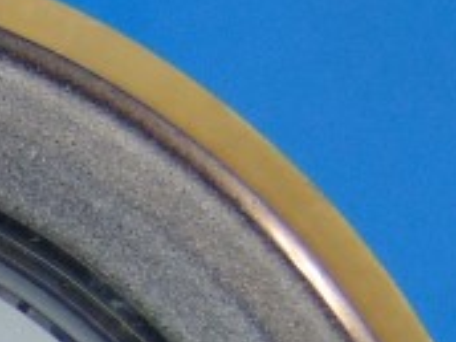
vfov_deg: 4.1
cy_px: 822
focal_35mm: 358
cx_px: -313
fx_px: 4716
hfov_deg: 5.5
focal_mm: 10.8
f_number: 3.6
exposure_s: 1/30
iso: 80
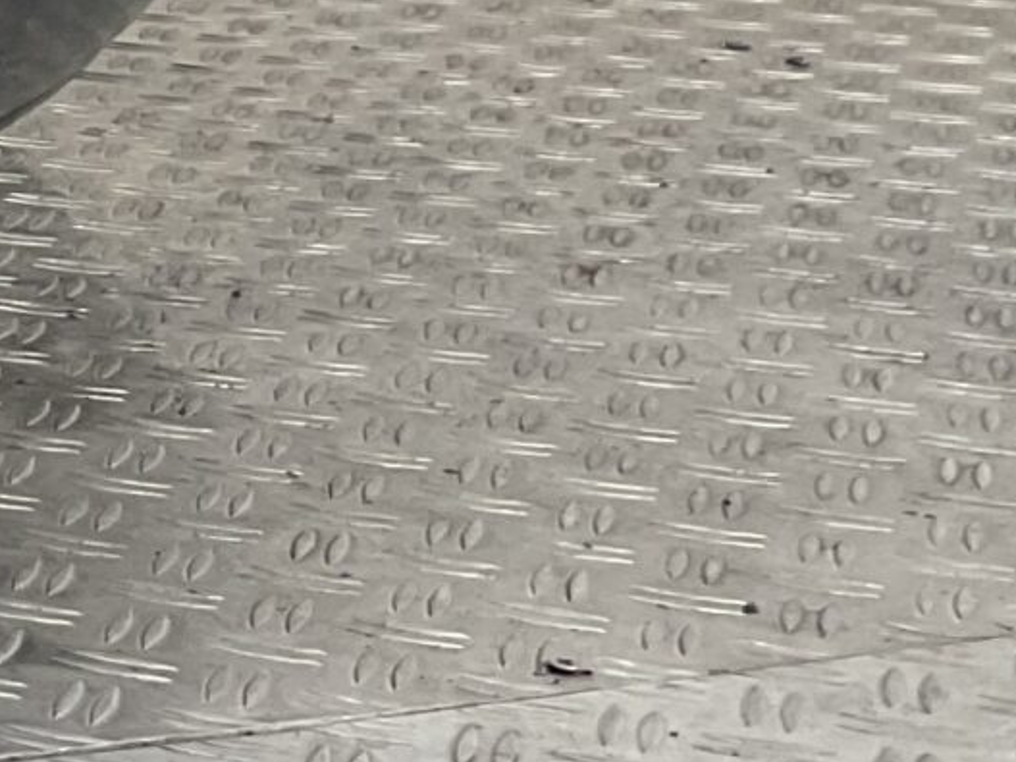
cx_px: -1438
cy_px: 31
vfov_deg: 10.4
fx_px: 4137
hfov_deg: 11.5
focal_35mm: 141
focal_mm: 3
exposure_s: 1/120
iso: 25
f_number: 1.8
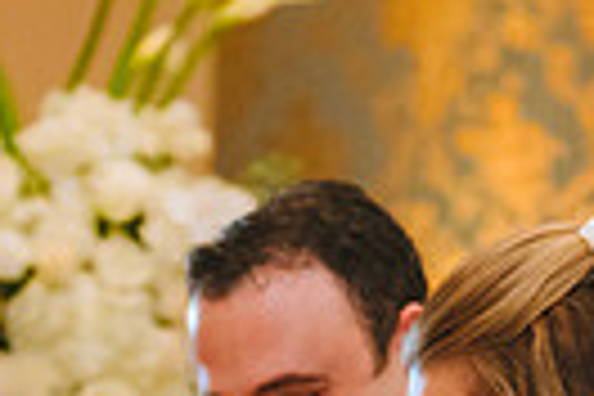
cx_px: 220
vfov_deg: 6.7
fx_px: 3250
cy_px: 866
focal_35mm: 197
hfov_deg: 10.4
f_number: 2.8
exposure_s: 1/125
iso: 2000
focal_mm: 45
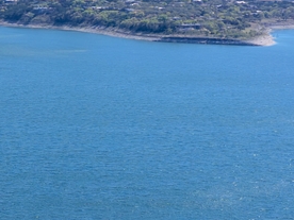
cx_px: -328
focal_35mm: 158
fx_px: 1342
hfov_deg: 11.1
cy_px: 39
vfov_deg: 9.4
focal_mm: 14.45
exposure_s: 1/3200
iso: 250
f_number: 2.8
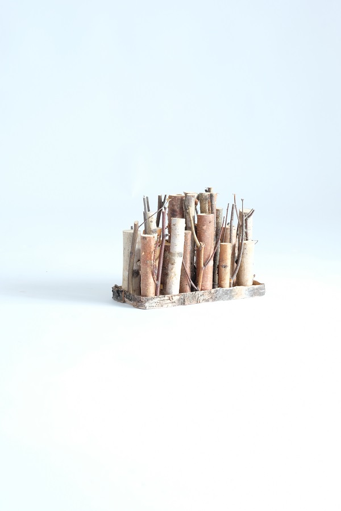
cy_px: 256
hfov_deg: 16.5
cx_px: 170
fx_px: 1179
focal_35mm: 83
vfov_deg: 24.5
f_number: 13
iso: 200
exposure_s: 2.5
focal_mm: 55
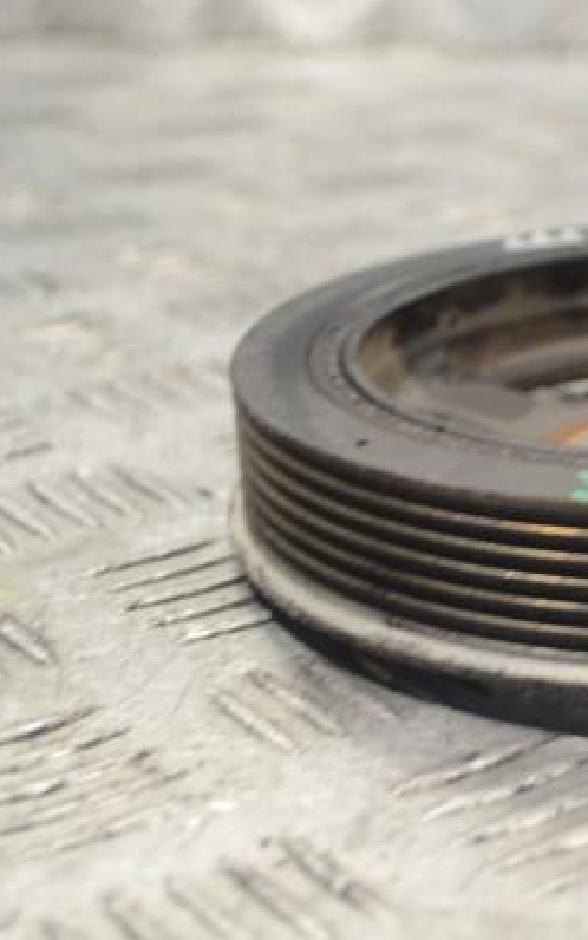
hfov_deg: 15.3
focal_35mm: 83
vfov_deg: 24.9
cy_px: 470
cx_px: 640
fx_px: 2127
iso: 200
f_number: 5
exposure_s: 1/30
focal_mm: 36
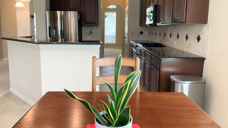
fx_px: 193
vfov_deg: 36.6
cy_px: 54
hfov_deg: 61.0
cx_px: 113
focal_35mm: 32
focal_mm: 3
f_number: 1.8
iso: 50
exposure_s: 1/60
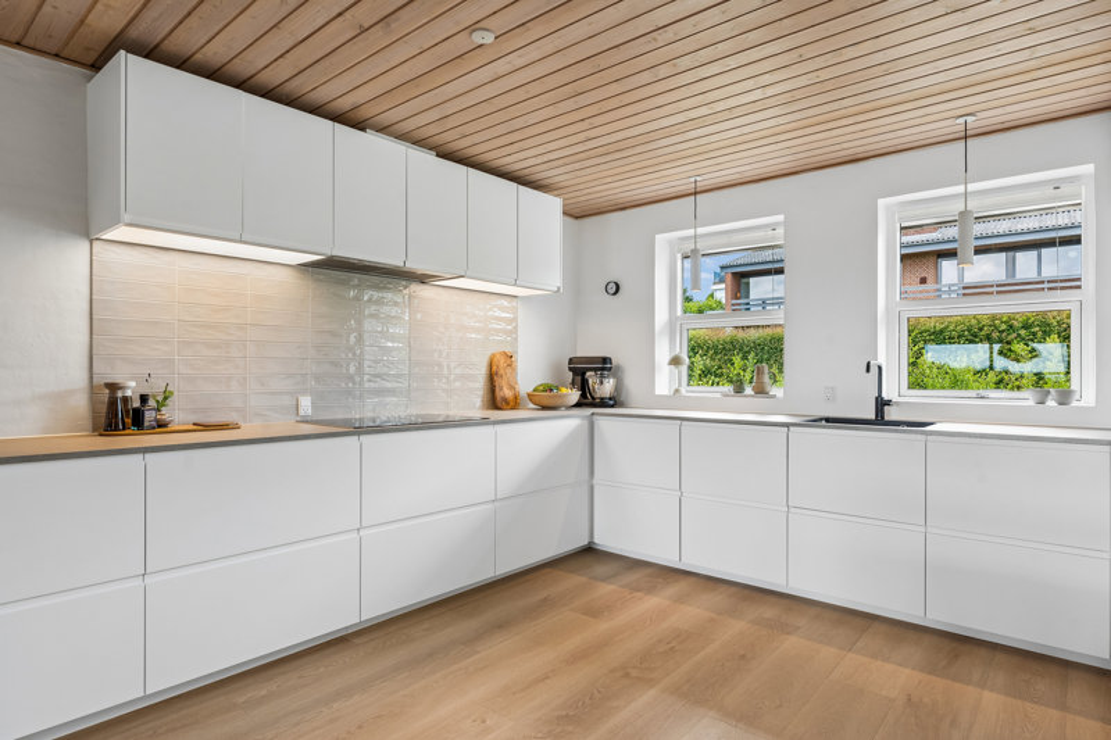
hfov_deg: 84.0
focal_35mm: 20
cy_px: 370
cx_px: 556
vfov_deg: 61.9
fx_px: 617
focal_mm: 20
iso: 200
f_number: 8
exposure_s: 1/15
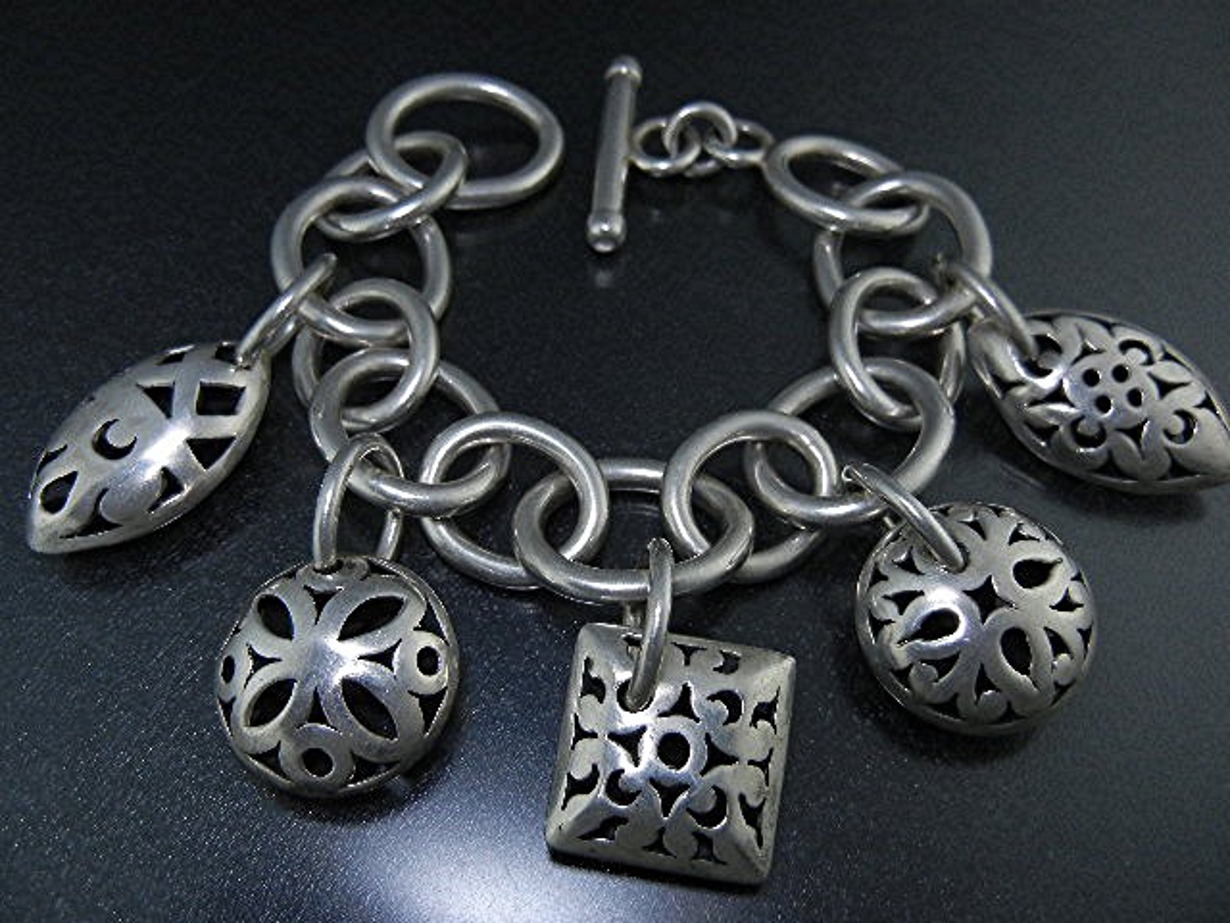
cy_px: 462
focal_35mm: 34
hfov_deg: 54.0
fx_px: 1208
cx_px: 615
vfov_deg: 41.8
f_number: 7.2
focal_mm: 6.2
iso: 369
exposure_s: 1/30
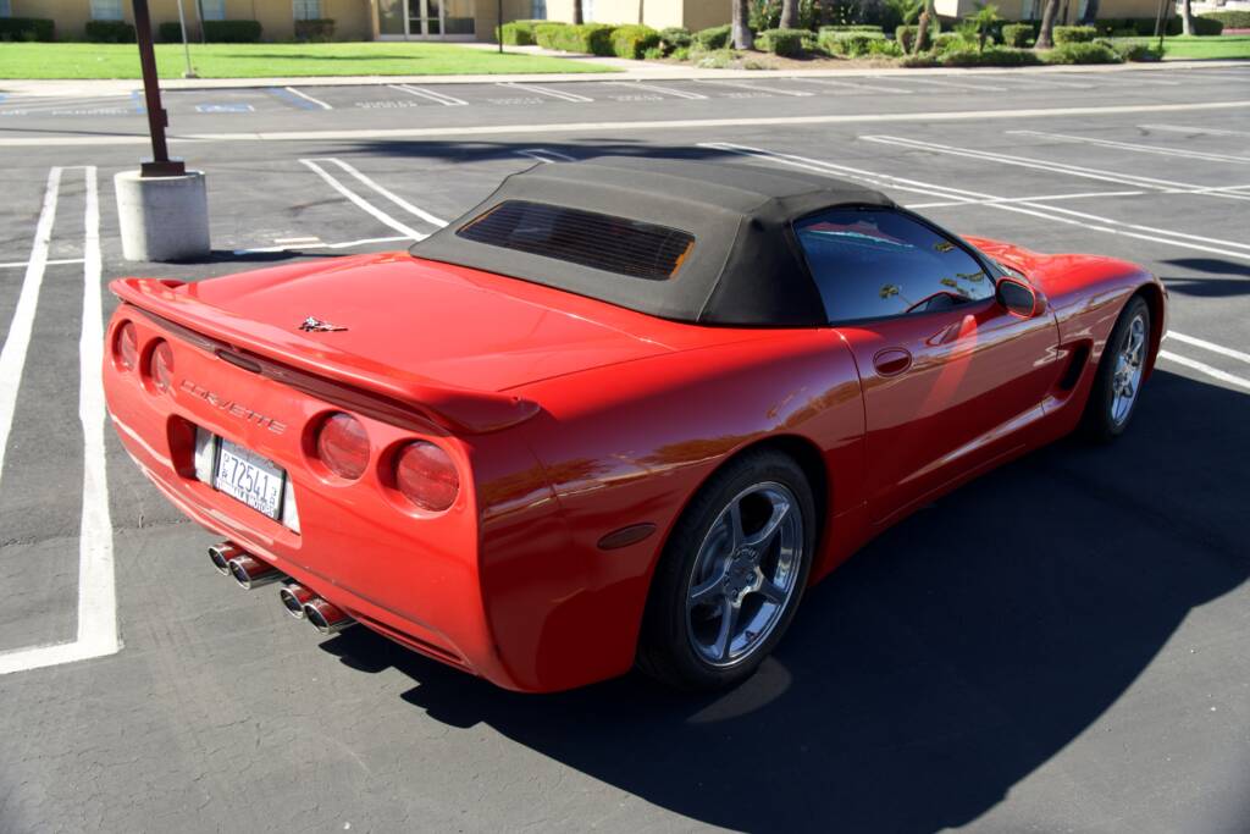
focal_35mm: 33
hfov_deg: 57.2
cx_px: 625
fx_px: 1146
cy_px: 417
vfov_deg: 40.0
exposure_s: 1/125
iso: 100
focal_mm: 22
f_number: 4.5
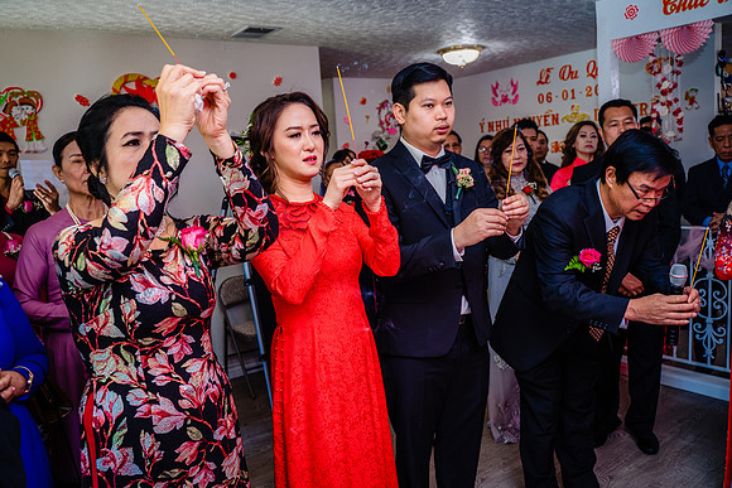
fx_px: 569
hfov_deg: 65.5
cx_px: 366
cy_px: 244
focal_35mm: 28
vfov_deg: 46.4
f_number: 4
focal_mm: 28
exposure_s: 1/160
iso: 640
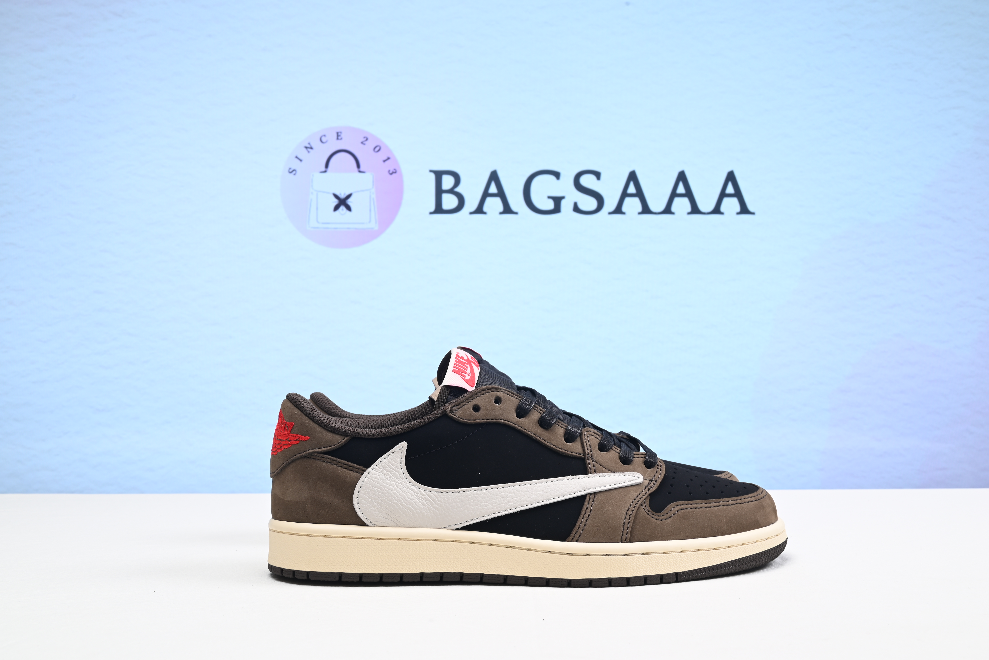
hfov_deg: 47.4
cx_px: 494
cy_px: 330
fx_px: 1127
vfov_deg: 32.7
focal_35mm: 41
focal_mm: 41
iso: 100
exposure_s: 1/2
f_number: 16
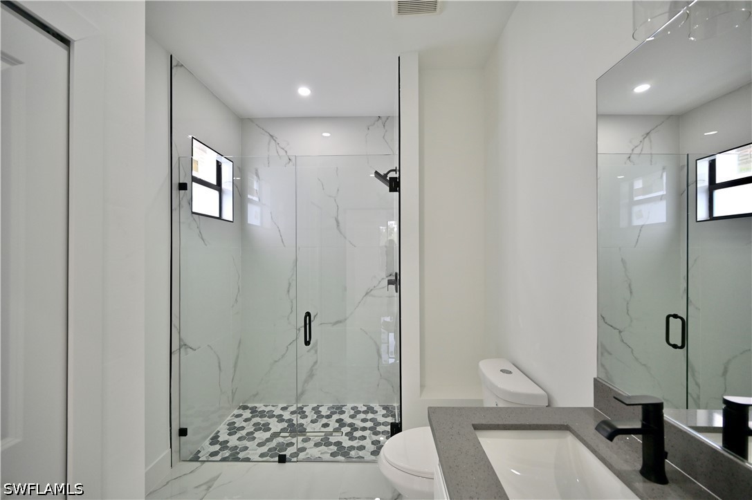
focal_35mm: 14
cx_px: 376
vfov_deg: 81.1
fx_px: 292
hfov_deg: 104.3
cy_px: 250
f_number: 4
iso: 400
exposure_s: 1/160
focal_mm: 14
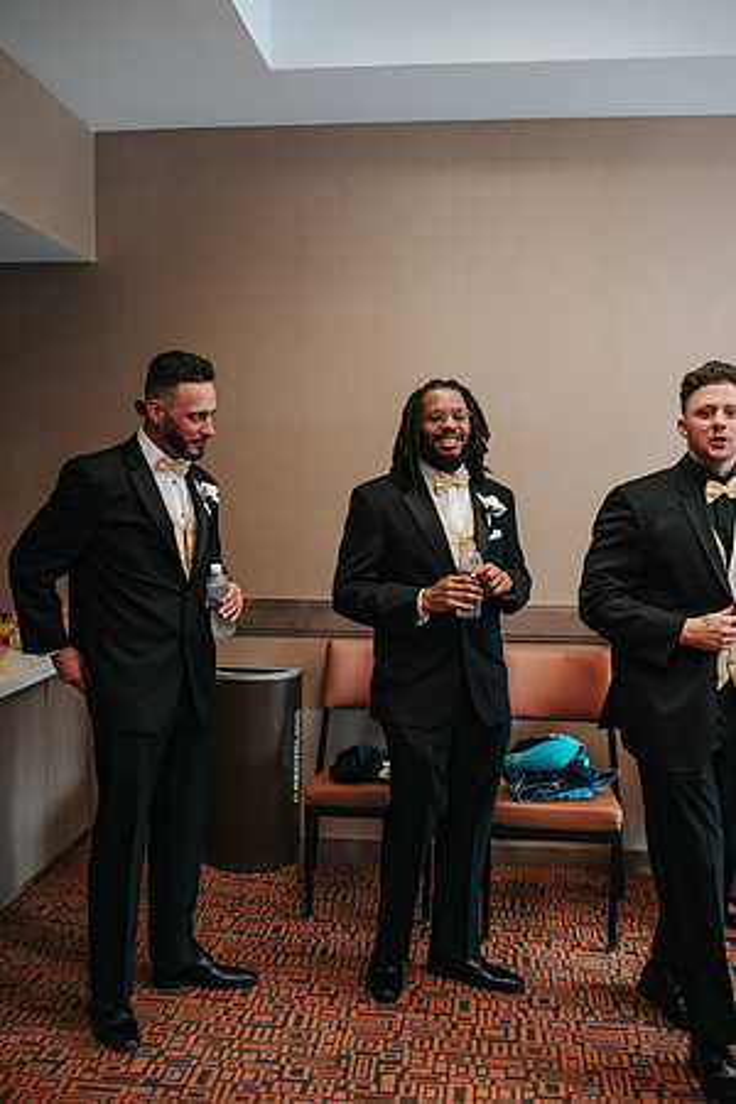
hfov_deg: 37.9
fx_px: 1073
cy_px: 552
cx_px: 368
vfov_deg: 54.4
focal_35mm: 35
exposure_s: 1/250
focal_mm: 35
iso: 1000
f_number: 3.2
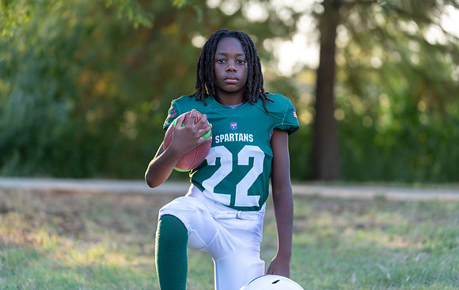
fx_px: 1665
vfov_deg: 10.0
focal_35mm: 133
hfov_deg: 15.7
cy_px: 130
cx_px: 240
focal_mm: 125
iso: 250
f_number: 2.8
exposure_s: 1/320
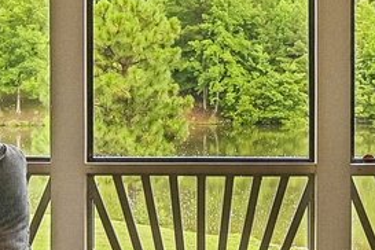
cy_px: 76
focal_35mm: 105
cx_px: 231
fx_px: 1094
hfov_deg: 19.4
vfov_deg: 13.0
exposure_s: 1/60
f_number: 8
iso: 400
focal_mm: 14
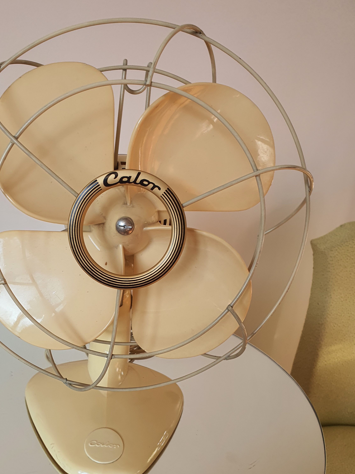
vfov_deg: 52.2
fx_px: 479
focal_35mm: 35
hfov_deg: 40.4
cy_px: 291
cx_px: 129
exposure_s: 1/144
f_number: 2.4
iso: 50
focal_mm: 4.3
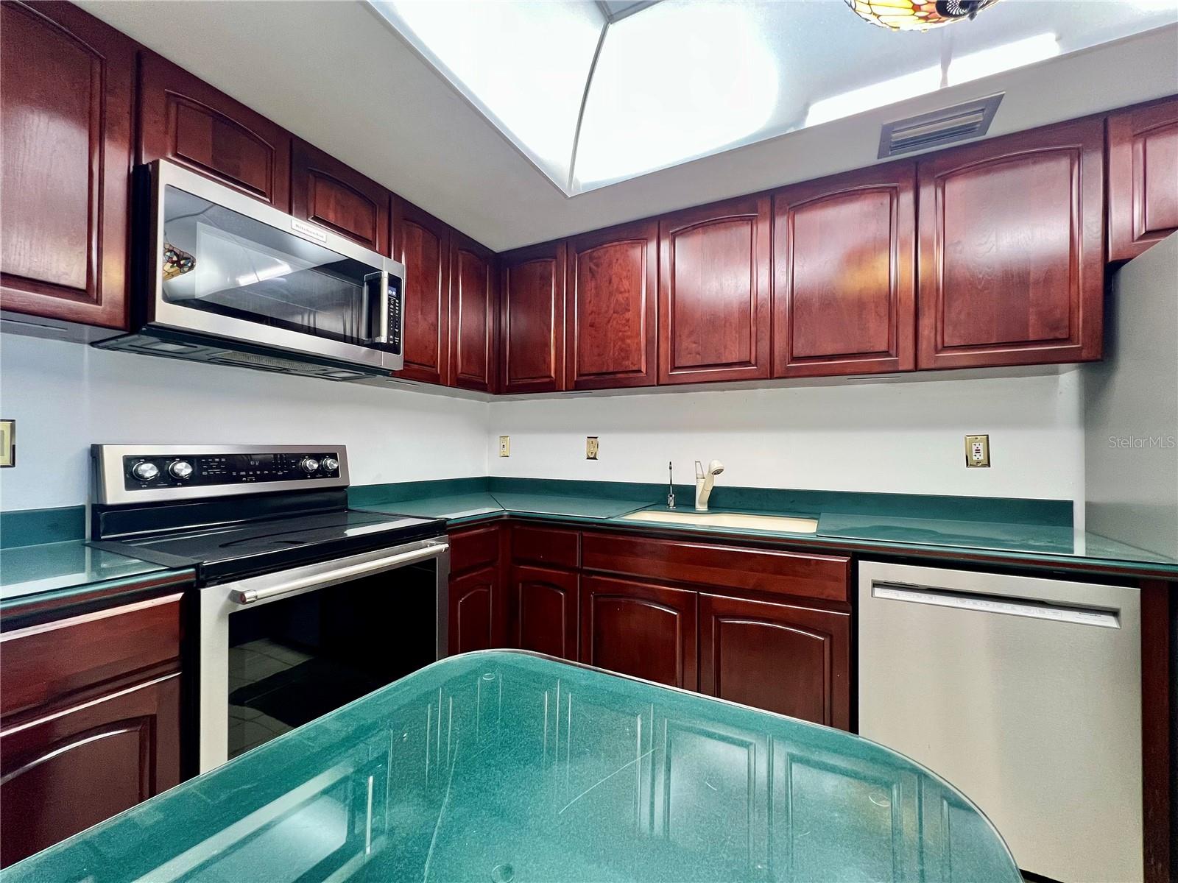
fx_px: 442
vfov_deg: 89.9
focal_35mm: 13
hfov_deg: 106.2
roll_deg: -0.6
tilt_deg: +0.4
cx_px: 589
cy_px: 442
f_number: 1.8
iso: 200
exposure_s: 1/60
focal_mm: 1.57
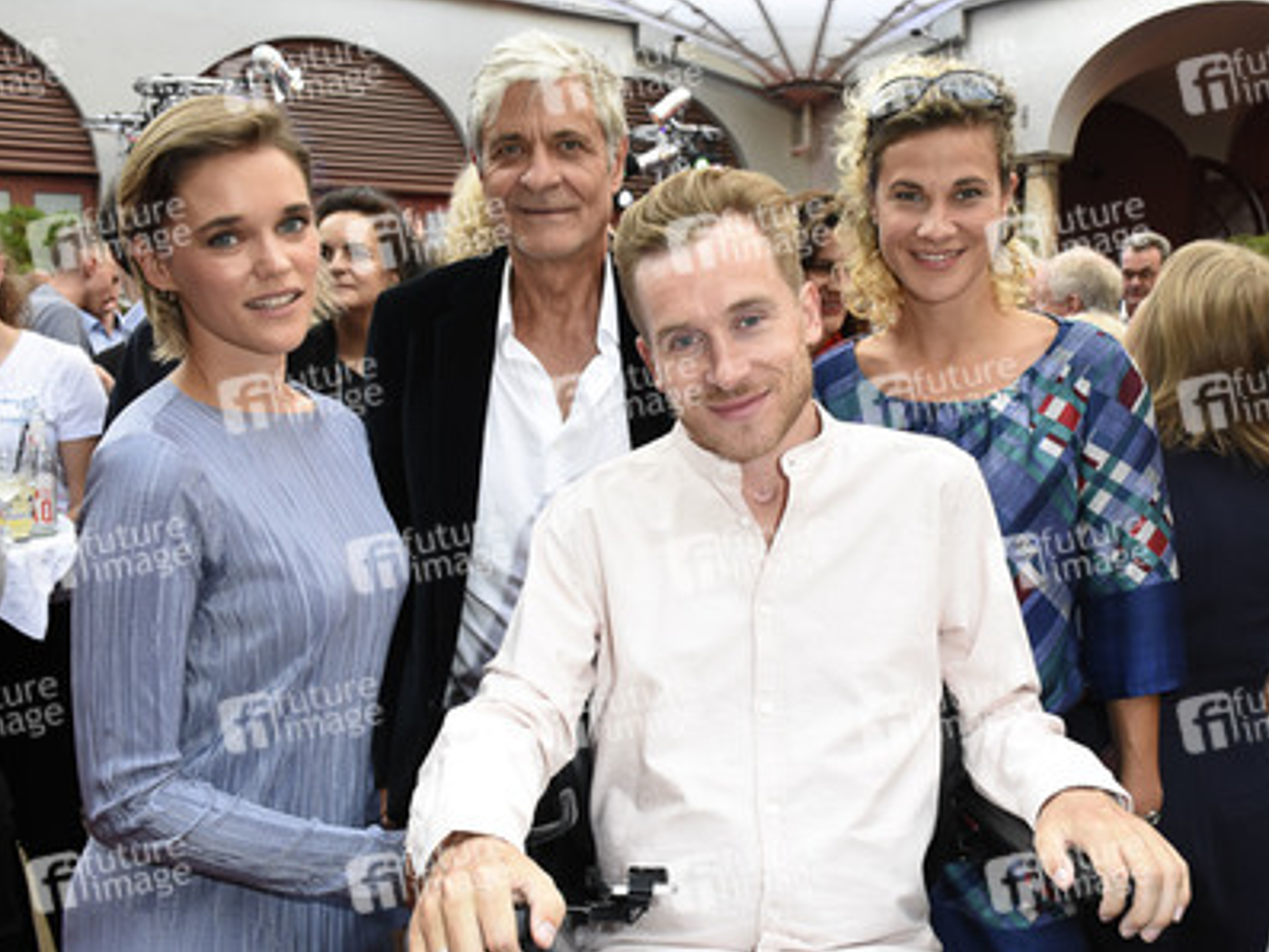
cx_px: 663
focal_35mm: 36
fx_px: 1320
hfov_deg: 51.3
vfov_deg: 39.7
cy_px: 476
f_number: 6.3
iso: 1250
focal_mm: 22
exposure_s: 1/160
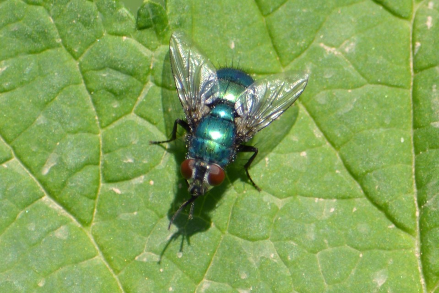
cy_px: 146
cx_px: 220
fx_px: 5489
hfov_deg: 4.6
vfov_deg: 3.1
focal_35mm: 450
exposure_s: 1/160
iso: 100
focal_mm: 300
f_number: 8
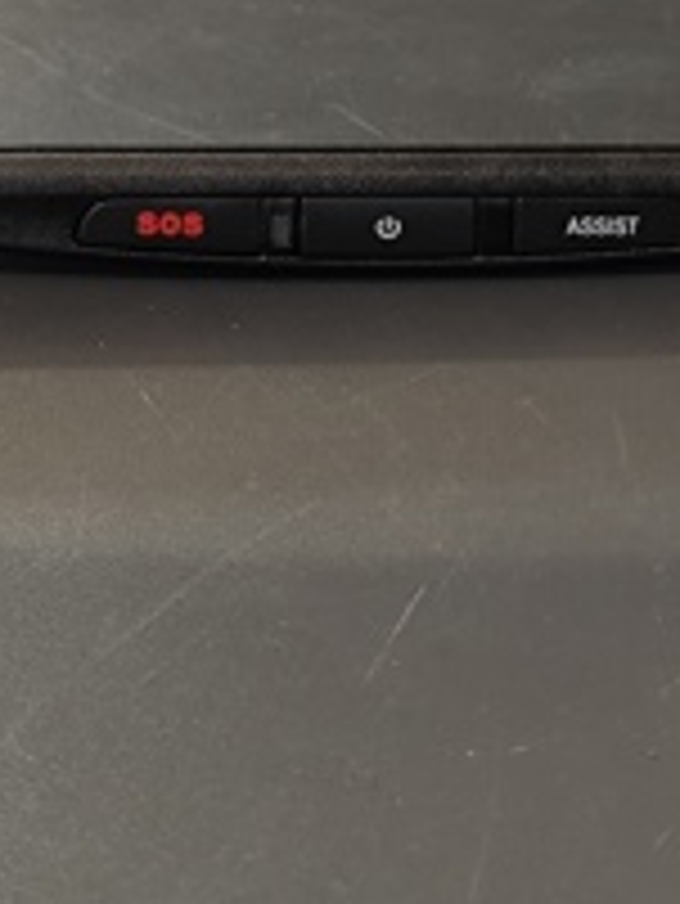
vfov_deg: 13.3
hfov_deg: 10.2
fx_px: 3820
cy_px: -70
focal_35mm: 146
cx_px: 437
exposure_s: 1/24
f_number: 1.65
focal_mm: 6.19
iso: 400
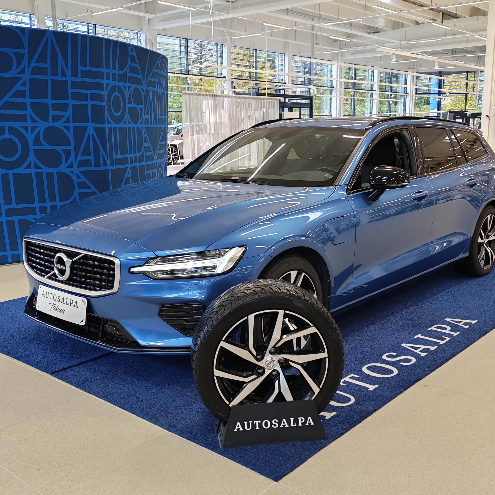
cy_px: 247
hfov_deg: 42.8
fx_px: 631
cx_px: 262
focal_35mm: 39
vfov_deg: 42.8
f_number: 1.9
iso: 400
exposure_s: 1/100
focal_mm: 6.12
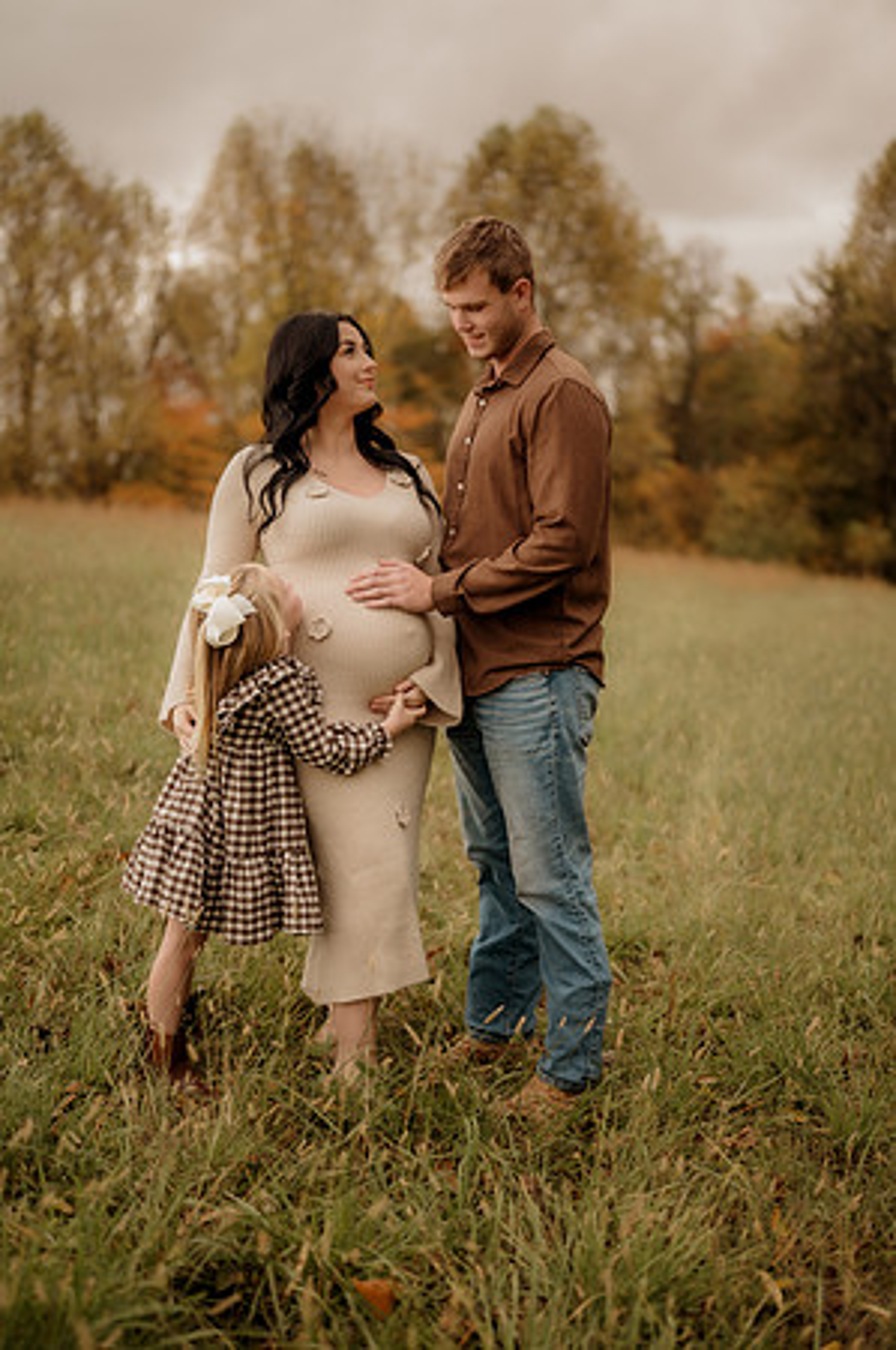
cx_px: 448
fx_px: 1871
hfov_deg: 26.9
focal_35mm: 50
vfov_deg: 39.6
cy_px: 675
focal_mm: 50
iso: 200
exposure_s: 1/320
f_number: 1.8
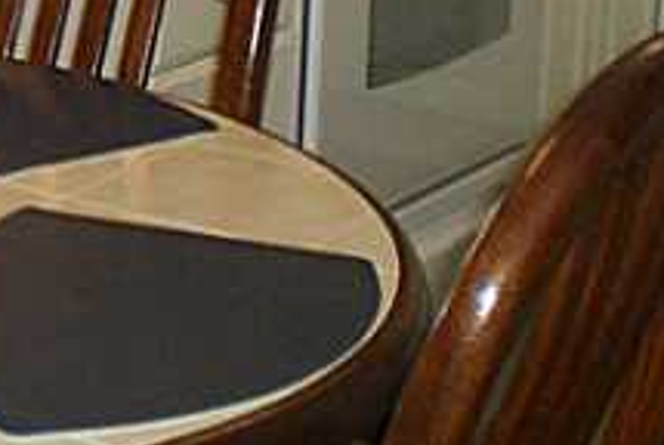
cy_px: -394
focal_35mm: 139
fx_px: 2567
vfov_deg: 9.4
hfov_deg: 13.9
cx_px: -290
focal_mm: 6.3
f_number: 3.1
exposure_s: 1/30
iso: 160
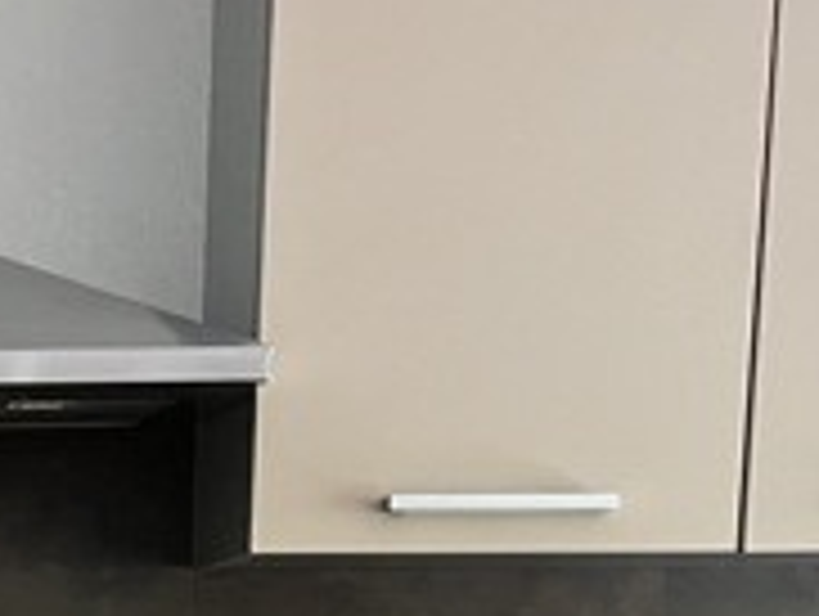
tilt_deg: -7.8
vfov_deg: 12.1
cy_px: 1052
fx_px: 2701
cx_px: -472
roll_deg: +1.1
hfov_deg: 15.6
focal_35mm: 114
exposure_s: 1/35
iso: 640
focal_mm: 5.1
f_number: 1.6
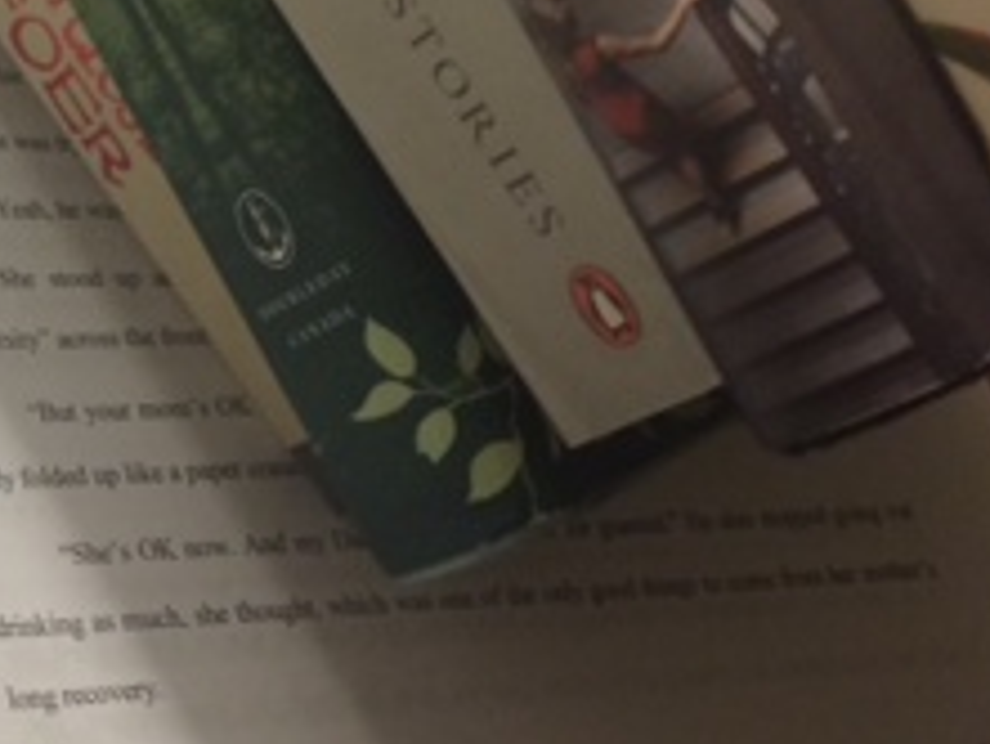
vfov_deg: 16.8
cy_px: 99
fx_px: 2490
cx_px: -233
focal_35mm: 87
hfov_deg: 20.8
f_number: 2.2
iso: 80
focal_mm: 4.12
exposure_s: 1/30
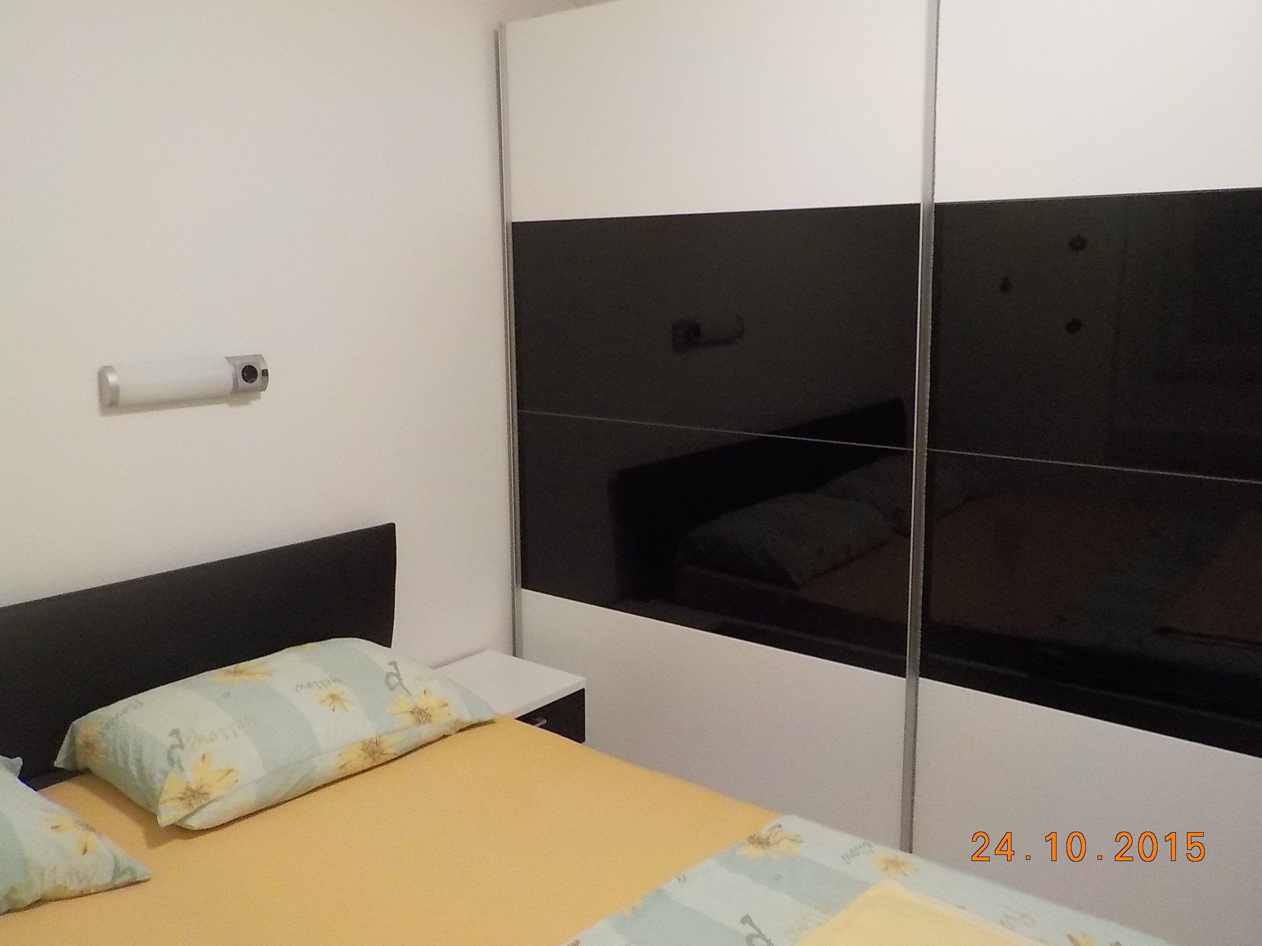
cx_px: 631
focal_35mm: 30
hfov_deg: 60.0
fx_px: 1094
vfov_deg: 46.8
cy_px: 473
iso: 800
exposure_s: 1/25
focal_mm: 4.1
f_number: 3.3
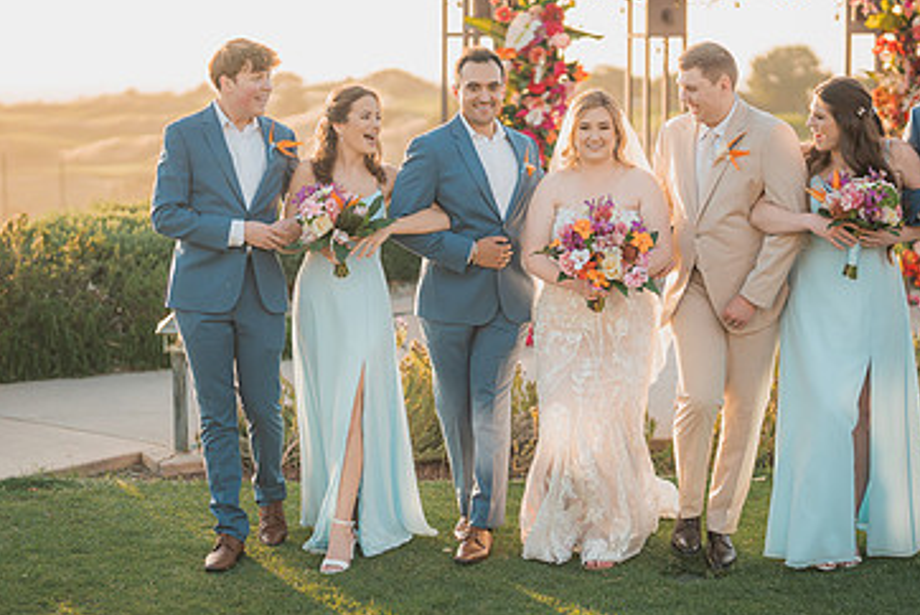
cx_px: 511
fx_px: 2046
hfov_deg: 25.3
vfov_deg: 17.1
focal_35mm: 80
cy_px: 258
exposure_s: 1/3200
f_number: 1.2
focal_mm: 50
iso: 200
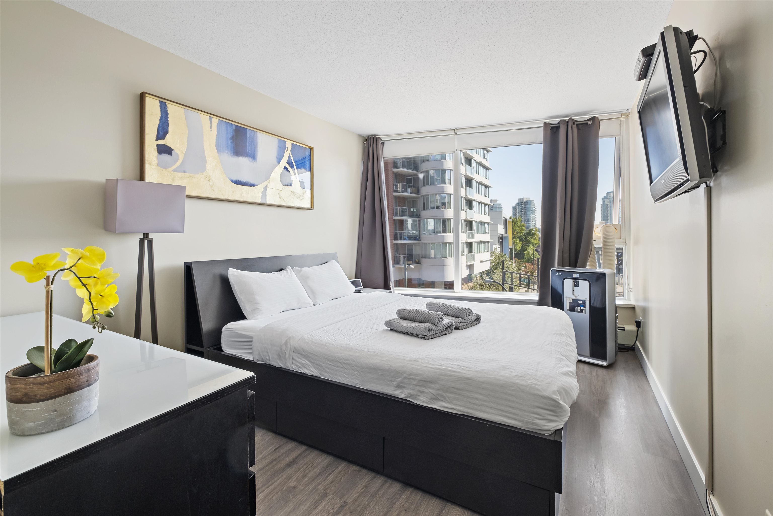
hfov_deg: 100.4
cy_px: 258
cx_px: 386
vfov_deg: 77.3
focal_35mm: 15
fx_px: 322
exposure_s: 1/10
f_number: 6.4
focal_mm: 10
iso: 200
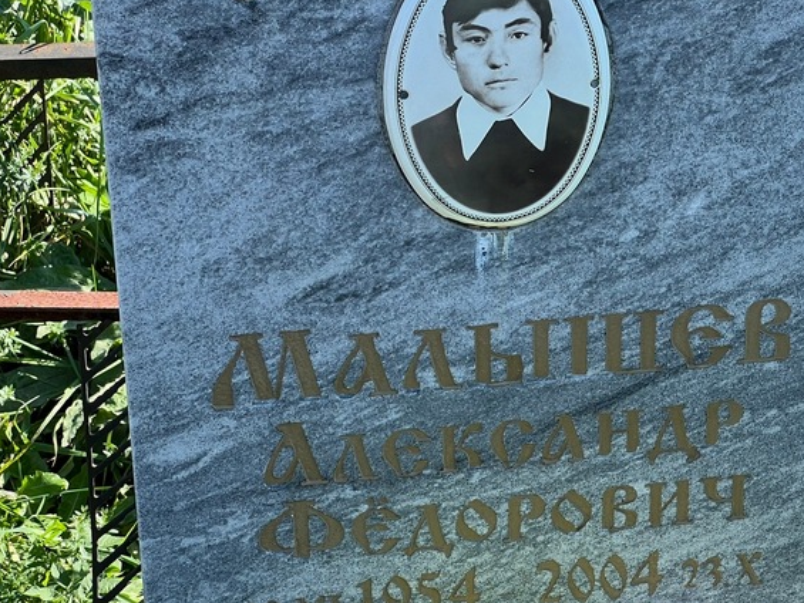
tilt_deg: -27.5
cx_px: 541
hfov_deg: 18.0
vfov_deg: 13.6
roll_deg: -2.6
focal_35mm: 109
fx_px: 2532
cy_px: 324
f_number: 2.8
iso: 32
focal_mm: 9
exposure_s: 1/199
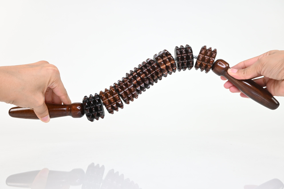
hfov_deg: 73.7
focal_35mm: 24
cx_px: 142
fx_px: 189
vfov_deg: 53.1
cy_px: 94
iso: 110
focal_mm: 16
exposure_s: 1/30
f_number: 5
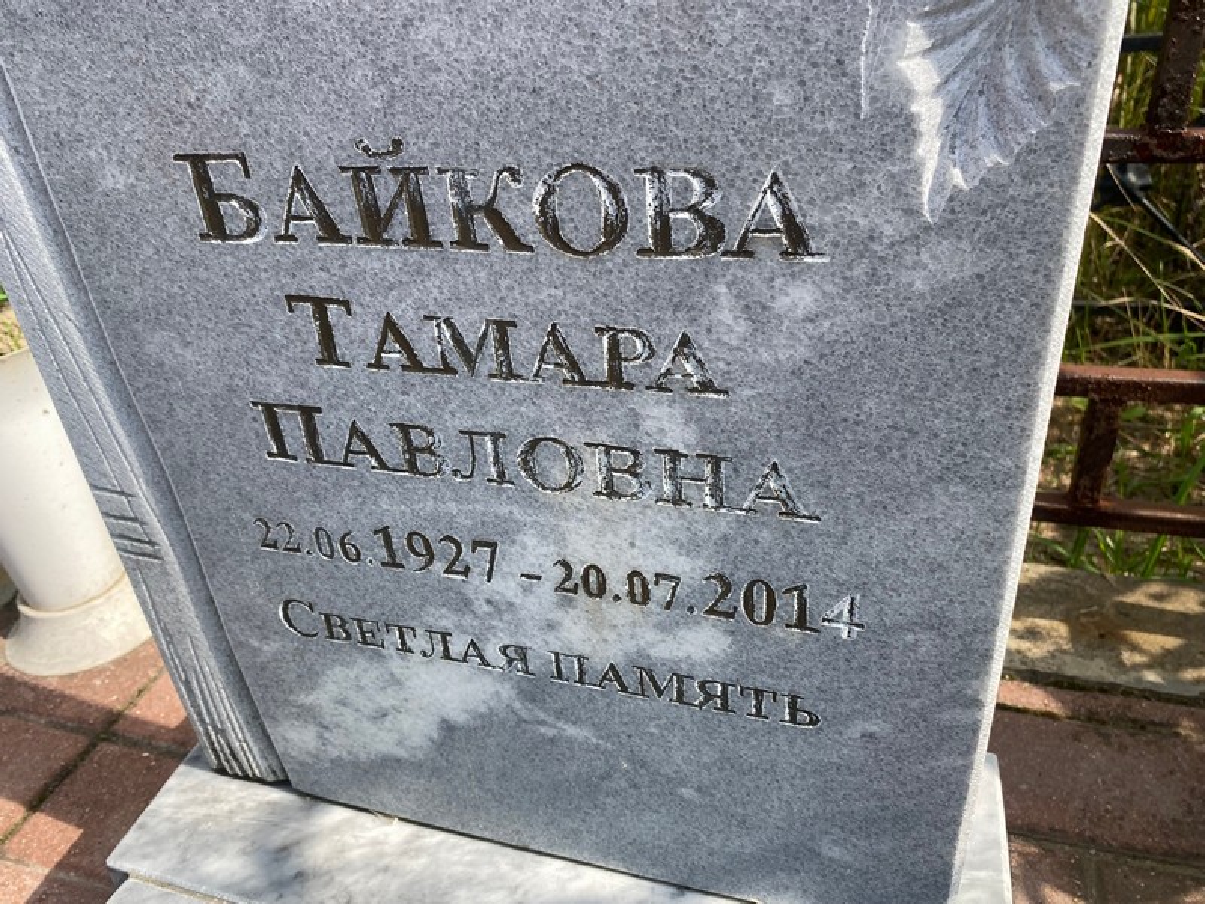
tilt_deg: -31.0
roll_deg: +7.1
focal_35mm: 26
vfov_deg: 53.1
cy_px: 452
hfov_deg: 67.3
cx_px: 602
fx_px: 905
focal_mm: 4.25
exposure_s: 1/1701
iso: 32
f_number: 1.8
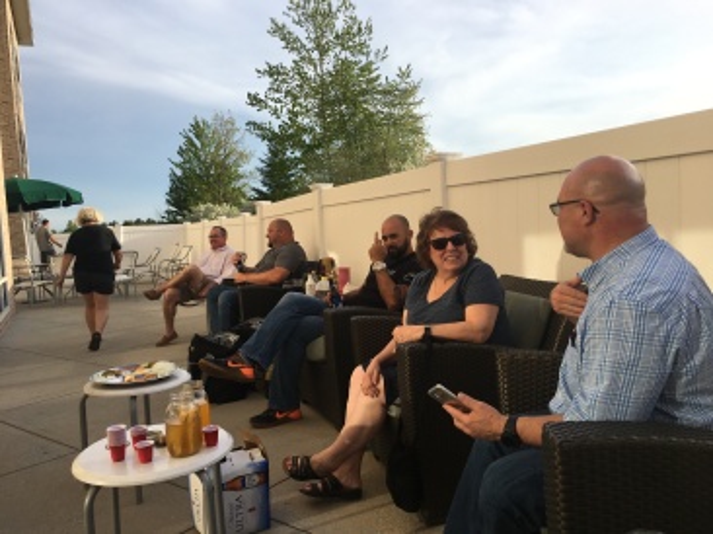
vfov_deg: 48.2
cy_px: 267
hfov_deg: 61.7
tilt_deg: -3.5
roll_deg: +4.1
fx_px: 597
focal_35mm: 29
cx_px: 356
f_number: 2.2
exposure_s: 1/1083
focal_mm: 4.15
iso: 25
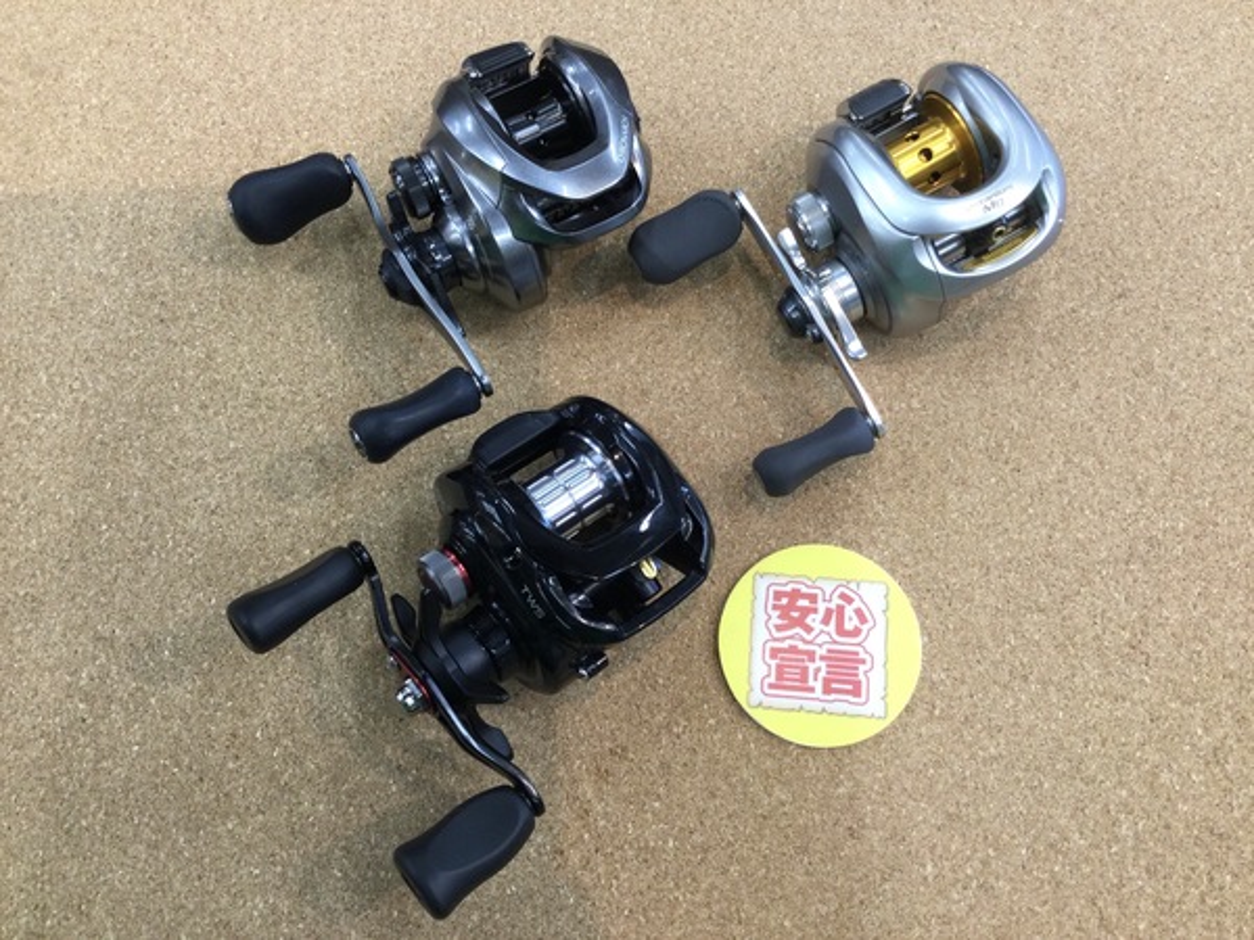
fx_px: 1123
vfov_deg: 45.4
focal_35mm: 31
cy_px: 470
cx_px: 627
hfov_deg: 58.4
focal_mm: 3.3
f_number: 2.4
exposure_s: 1/30
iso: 50
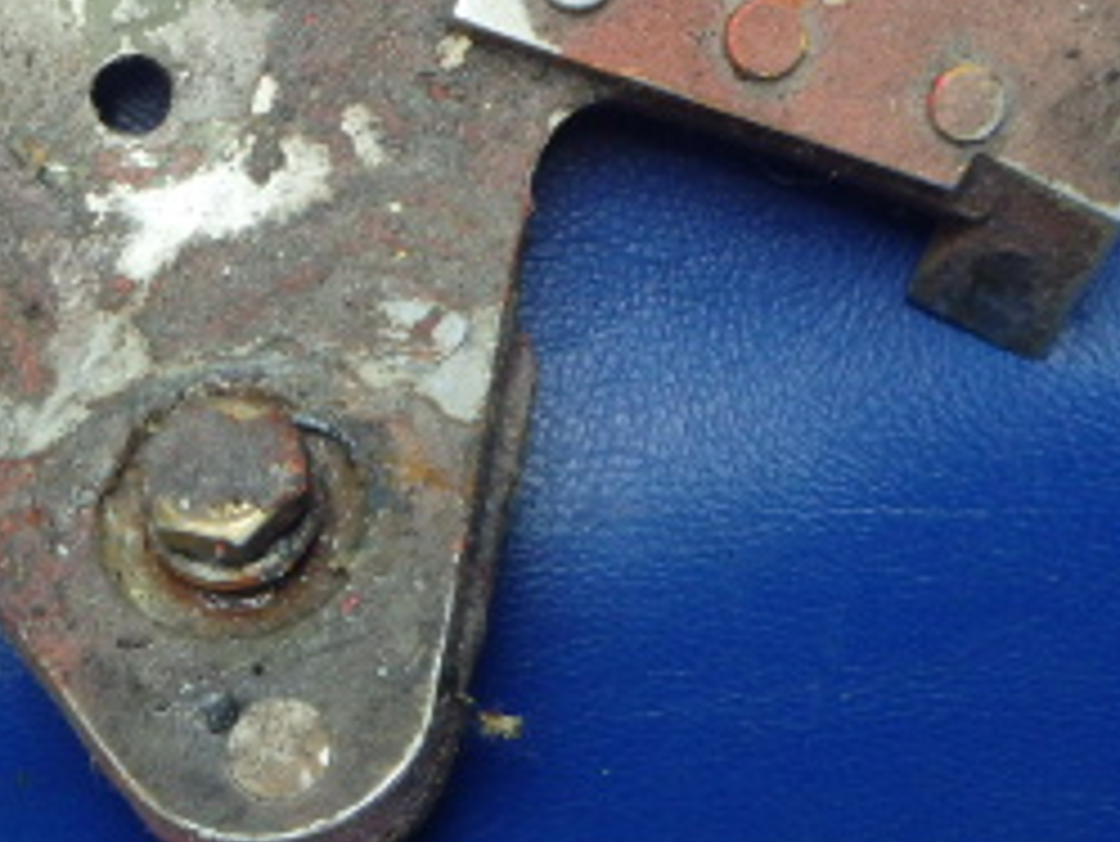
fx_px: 2331
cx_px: 180
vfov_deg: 20.3
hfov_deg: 26.4
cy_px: 225
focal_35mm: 72
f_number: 3.9
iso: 400
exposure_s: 1/30
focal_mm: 5
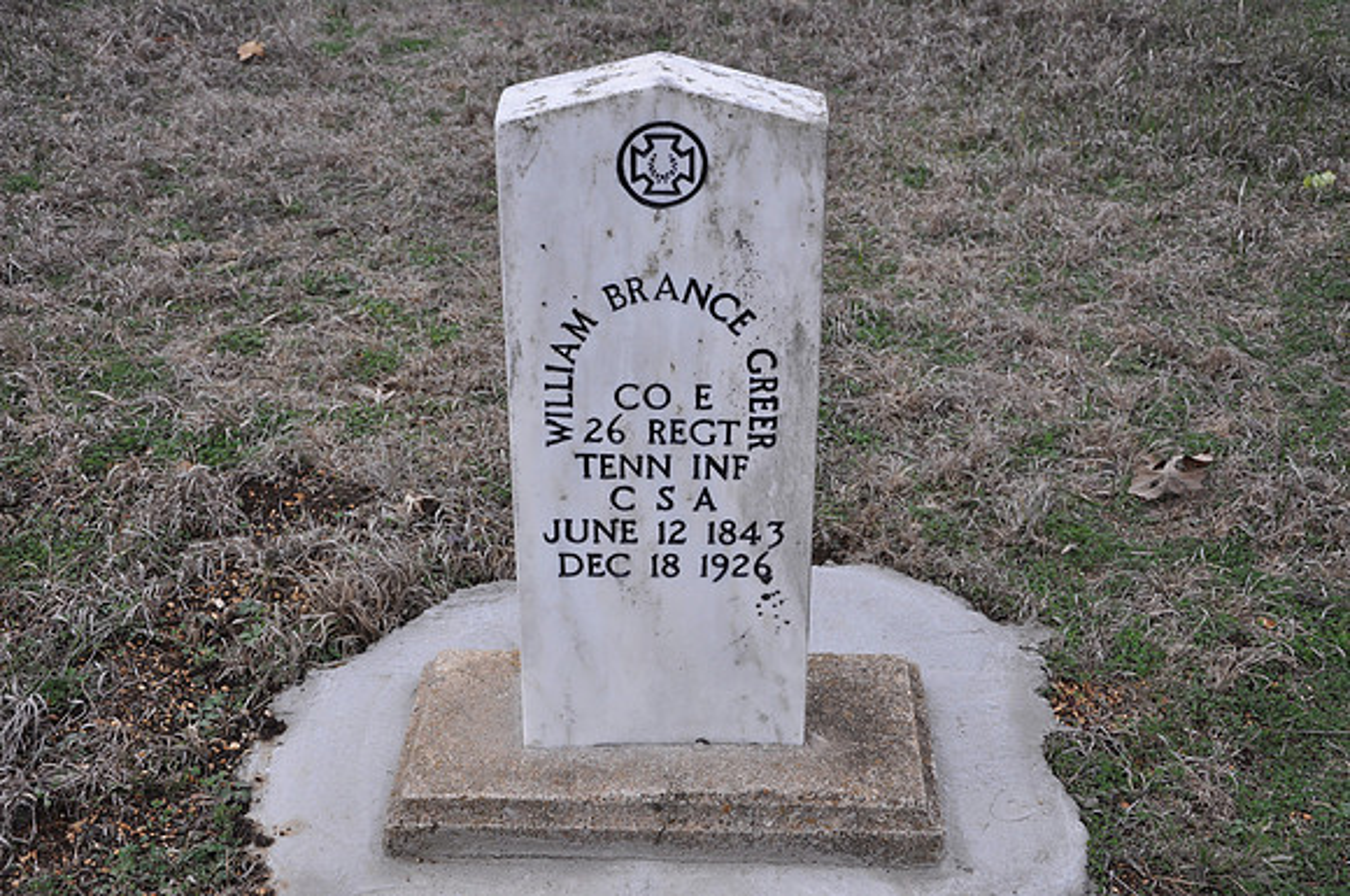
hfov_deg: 38.9
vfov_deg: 26.4
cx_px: 675
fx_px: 1910
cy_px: 448
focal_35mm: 51
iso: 320
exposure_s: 1/125
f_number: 5.6
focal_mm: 34
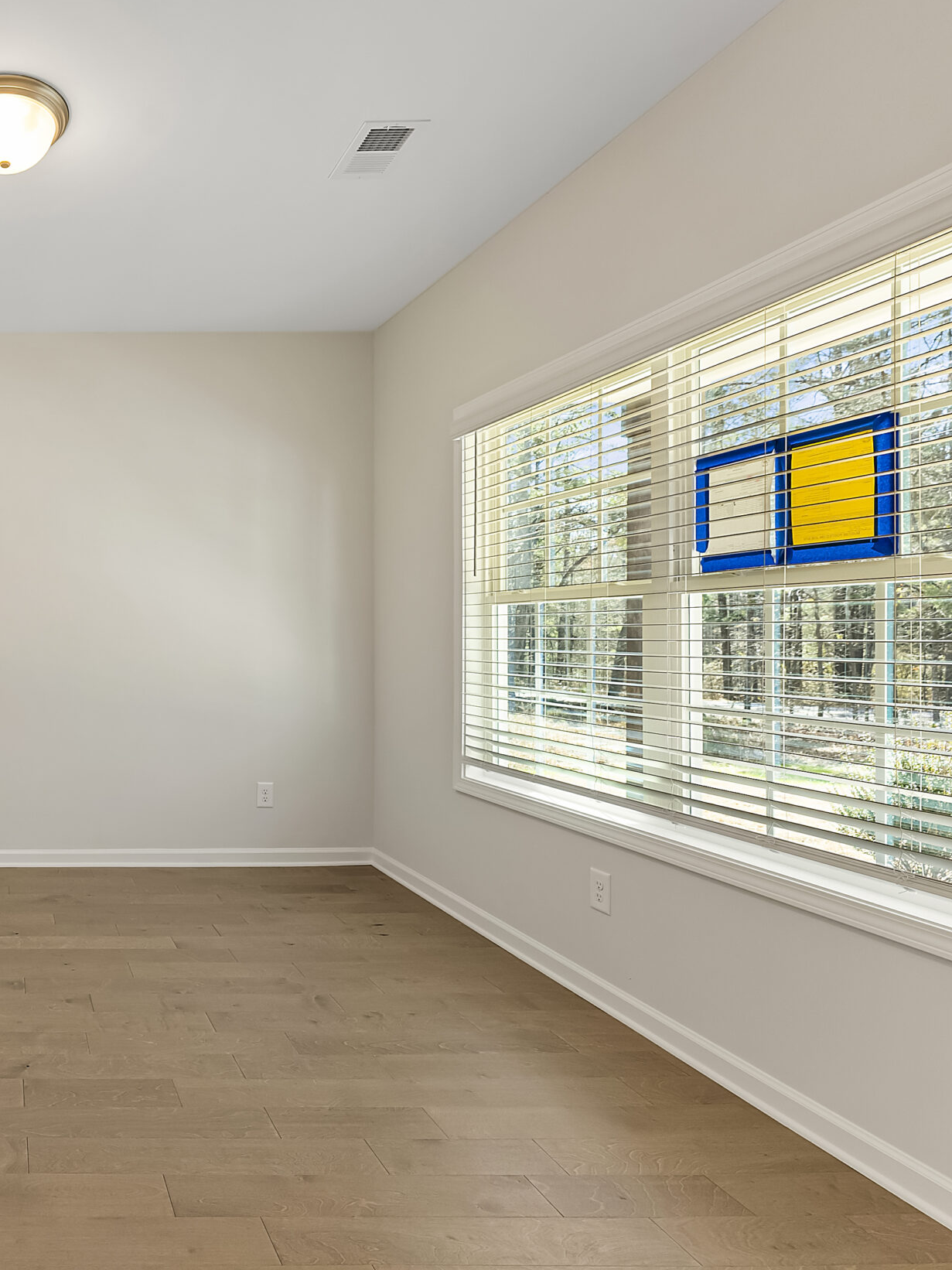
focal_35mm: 21
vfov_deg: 79.0
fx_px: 770
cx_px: 6
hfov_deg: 51.3
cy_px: 613
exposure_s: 1/13
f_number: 7.1
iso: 400
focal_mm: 14
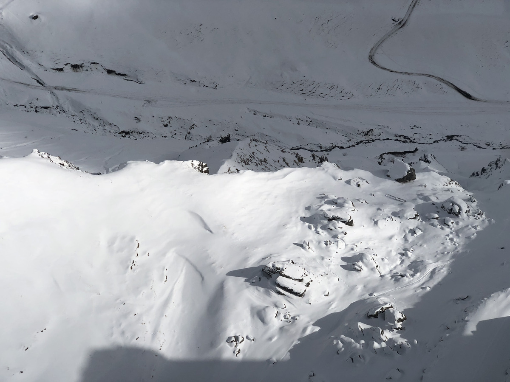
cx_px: 255
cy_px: 191
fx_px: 766
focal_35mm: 52
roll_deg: +2.1
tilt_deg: -41.6
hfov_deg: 36.8
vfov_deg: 28.0
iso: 16
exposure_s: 1/2825
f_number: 2.4
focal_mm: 6
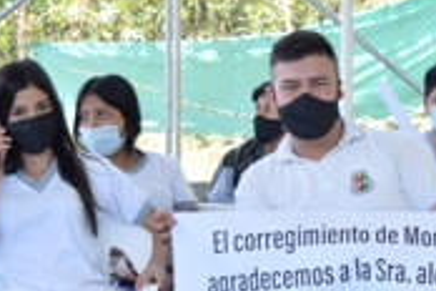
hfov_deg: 14.2
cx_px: 426
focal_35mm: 142
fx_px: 1720
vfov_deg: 9.6
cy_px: 292
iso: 100
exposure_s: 1/100
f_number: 4.2
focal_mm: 30
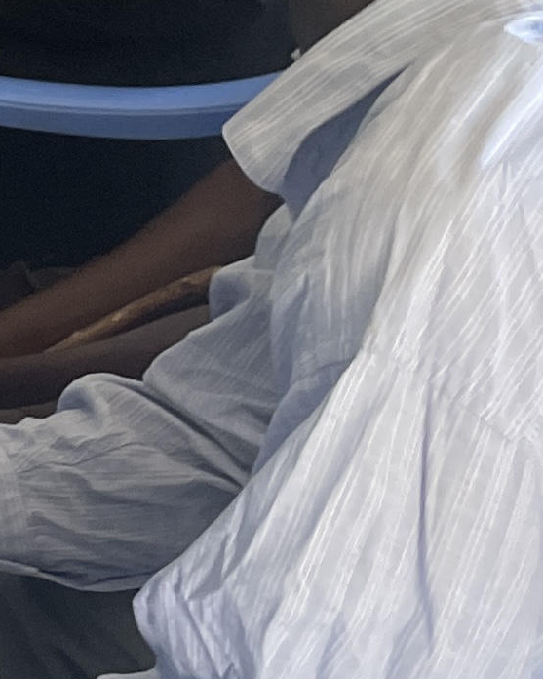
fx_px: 2952
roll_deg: +1.5
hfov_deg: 8.6
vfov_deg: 12.9
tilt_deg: -18.4
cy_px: -35
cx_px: -1121
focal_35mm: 147
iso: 160
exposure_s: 1/60
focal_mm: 4.2
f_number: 1.6
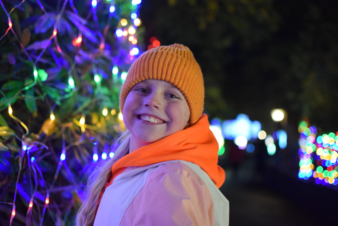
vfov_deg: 25.8
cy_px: 113
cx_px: 169
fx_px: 493
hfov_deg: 37.9
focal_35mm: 52
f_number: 2
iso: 3200
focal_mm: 35
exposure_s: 1/100
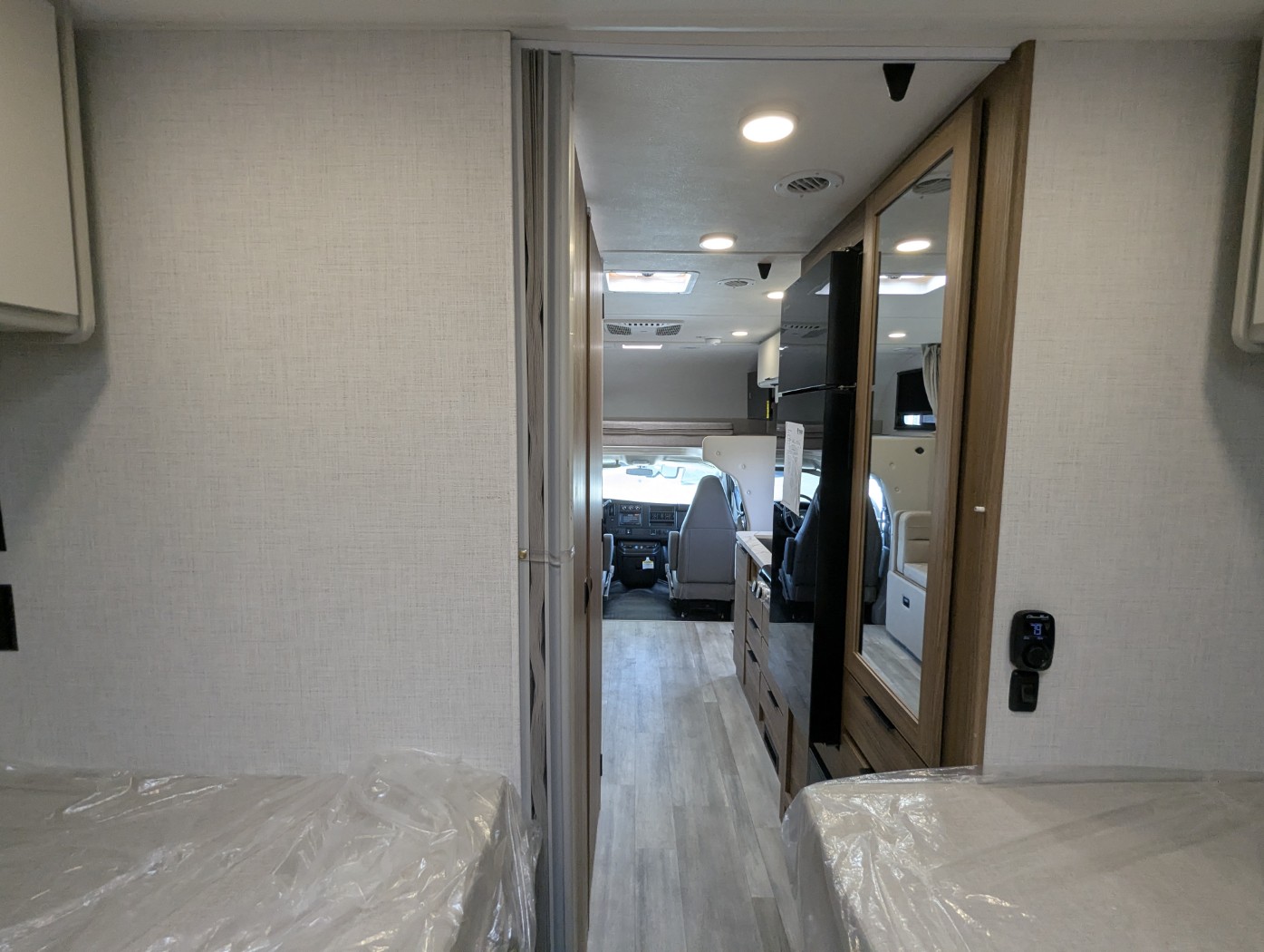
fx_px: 585
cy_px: 476
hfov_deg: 94.4
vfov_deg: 78.2
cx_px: 632
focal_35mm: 16
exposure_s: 1/194
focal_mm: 2.35
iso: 233
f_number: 2.2
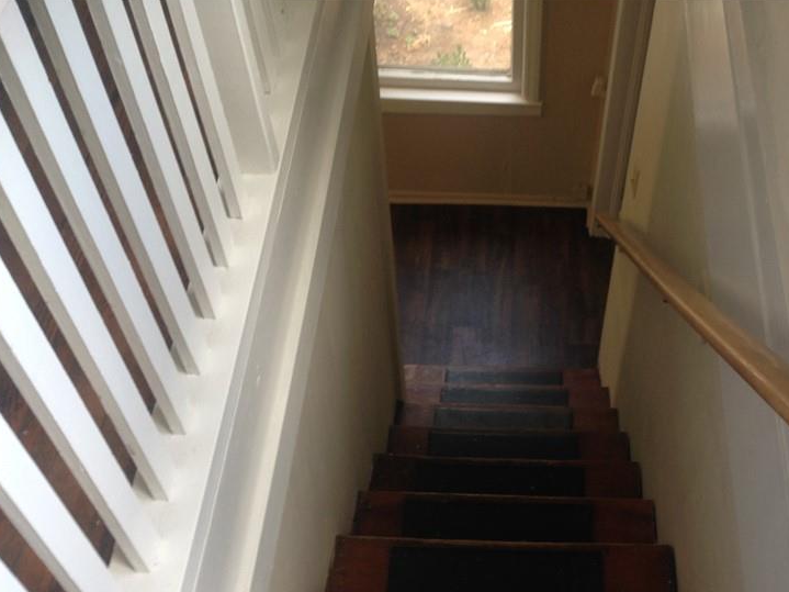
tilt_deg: -53.9
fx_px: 1071
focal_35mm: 47
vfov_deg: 30.5
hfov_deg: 39.8
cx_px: 546
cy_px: 416
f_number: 2.4
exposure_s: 1/30
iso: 50
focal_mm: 4.12
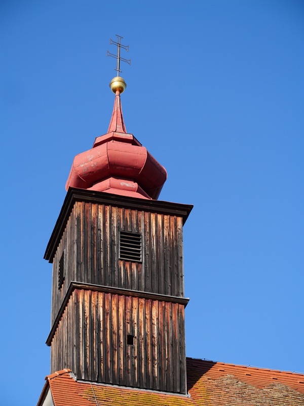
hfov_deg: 12.3
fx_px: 1405
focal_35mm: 120
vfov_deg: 16.4
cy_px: 203
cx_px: 152
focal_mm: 60
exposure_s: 1/400
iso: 100
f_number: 5
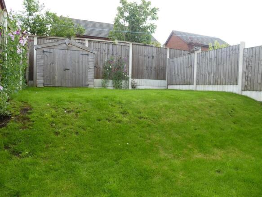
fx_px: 182
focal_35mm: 24
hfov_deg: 71.6
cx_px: 131
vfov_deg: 56.8
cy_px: 98
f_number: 4
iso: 100
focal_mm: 4.3
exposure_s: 1/160
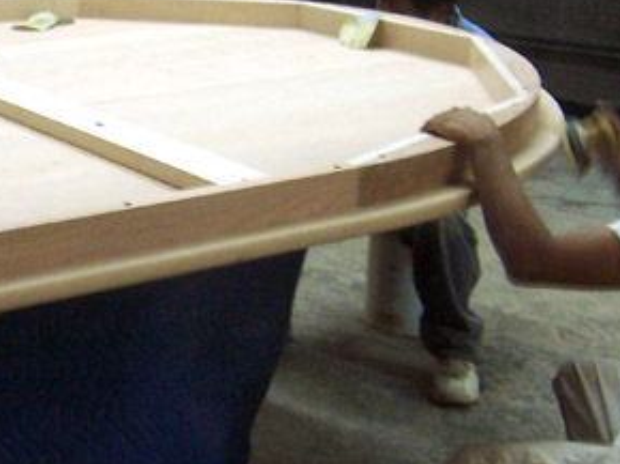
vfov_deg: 18.0
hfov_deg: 23.1
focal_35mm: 82
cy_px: 239
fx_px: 1467
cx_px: 36
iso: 140
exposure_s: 1/8
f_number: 3.4
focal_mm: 5.5
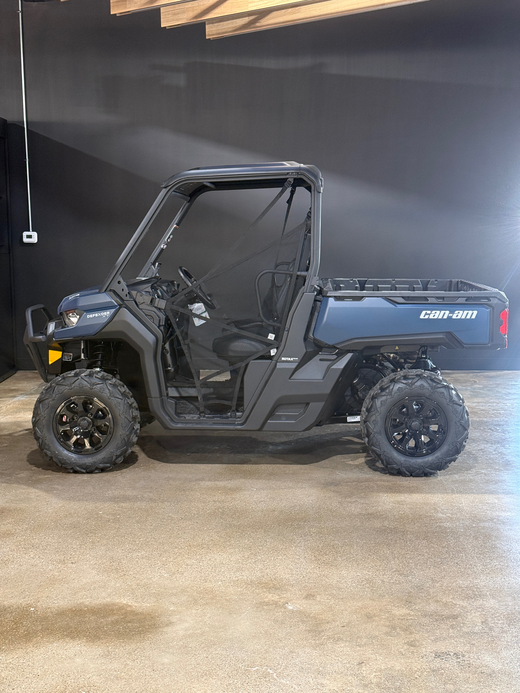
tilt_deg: -7.3
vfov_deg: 39.7
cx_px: 260
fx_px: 961
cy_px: 346
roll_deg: +0.1
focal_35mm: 48
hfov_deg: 30.3
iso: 160
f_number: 1.78
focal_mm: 6.76
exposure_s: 1/60
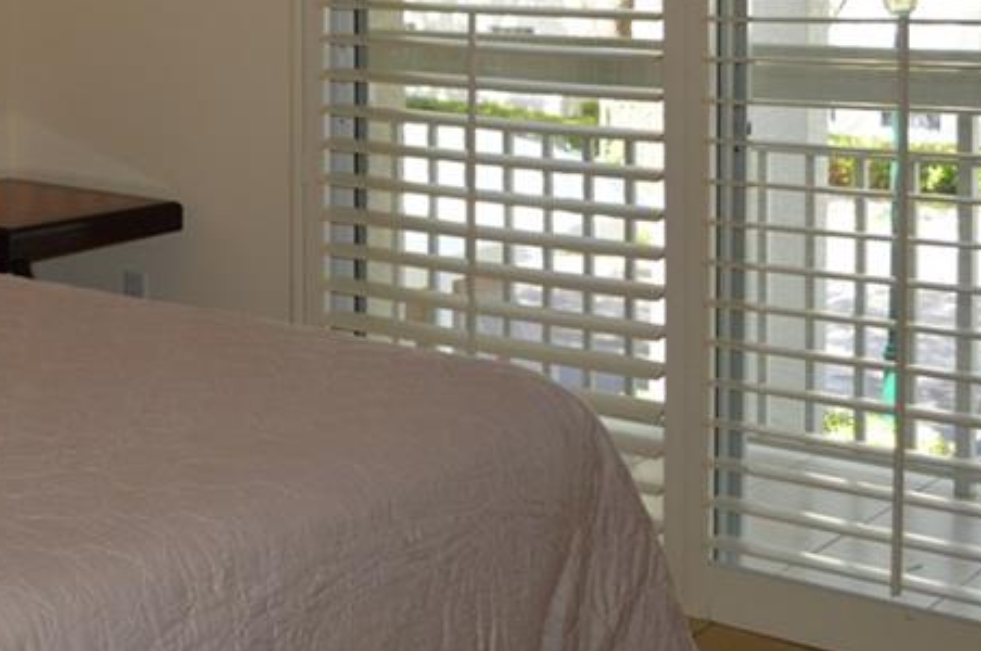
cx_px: 41
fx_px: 1850
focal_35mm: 68
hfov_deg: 28.2
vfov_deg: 19.3
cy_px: -30
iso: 400
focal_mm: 20
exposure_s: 1/125
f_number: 4
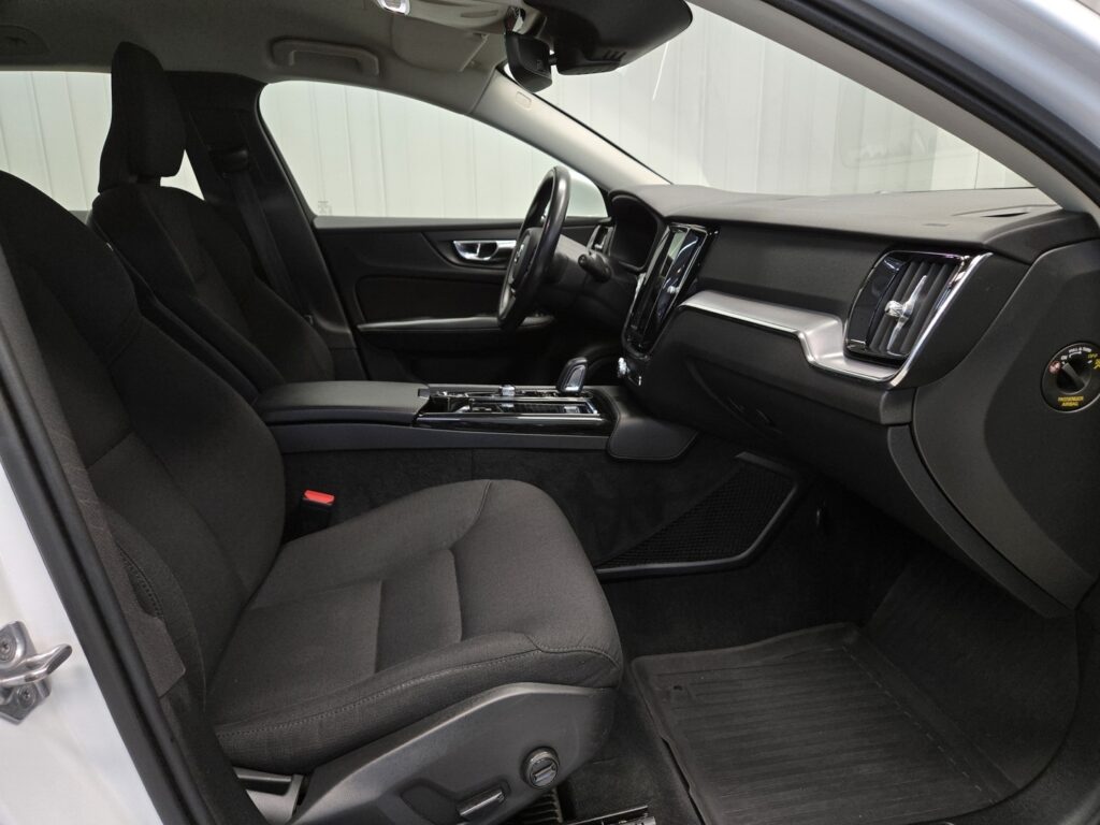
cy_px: 412
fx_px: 731
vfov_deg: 58.9
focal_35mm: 23
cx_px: 550
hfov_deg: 73.9
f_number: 1.8
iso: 320
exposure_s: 1/100
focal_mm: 5.4
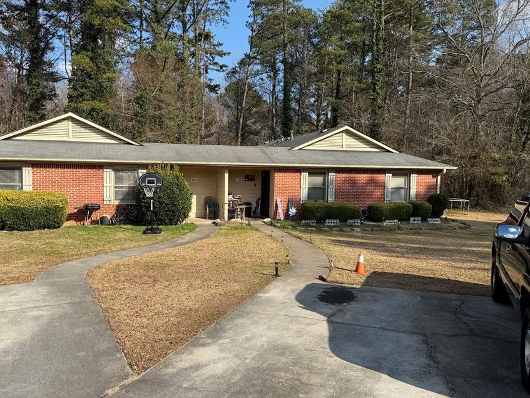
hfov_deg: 61.3
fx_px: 444
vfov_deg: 48.3
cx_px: 222
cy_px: 202
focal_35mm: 29
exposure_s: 1/3425
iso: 80
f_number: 1.78
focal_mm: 6.76
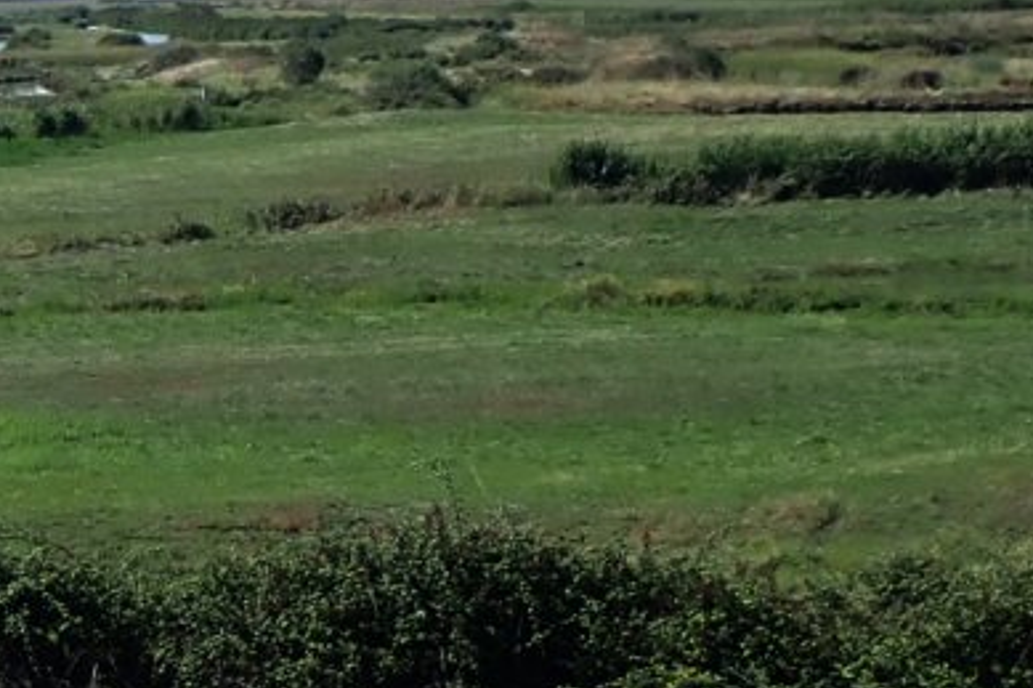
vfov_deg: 7.5
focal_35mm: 184
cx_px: -520
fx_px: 5277
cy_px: 380
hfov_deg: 10.8
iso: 100
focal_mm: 7.86
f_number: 4
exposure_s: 1/500
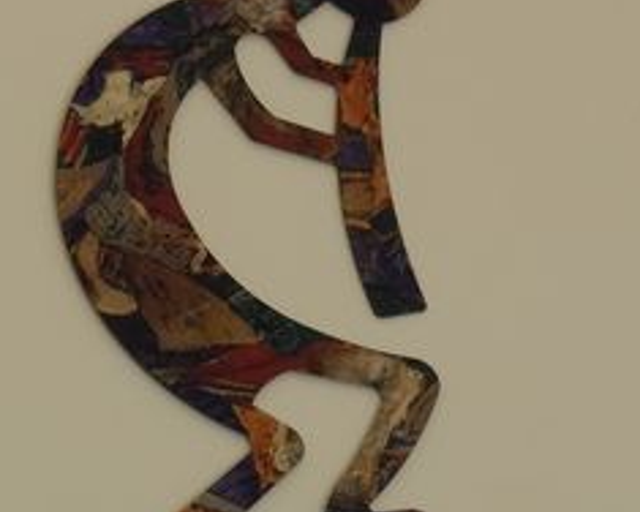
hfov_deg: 8.5
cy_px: 217
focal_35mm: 226
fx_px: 4281
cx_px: 340
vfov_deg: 6.8
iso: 250
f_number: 5.4
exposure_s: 1/100
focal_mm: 18.3
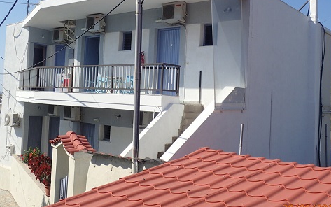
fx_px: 388
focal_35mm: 43
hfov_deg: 46.2
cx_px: 154
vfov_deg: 29.8
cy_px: 84
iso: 100
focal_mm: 5.87
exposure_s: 1/160
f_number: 9
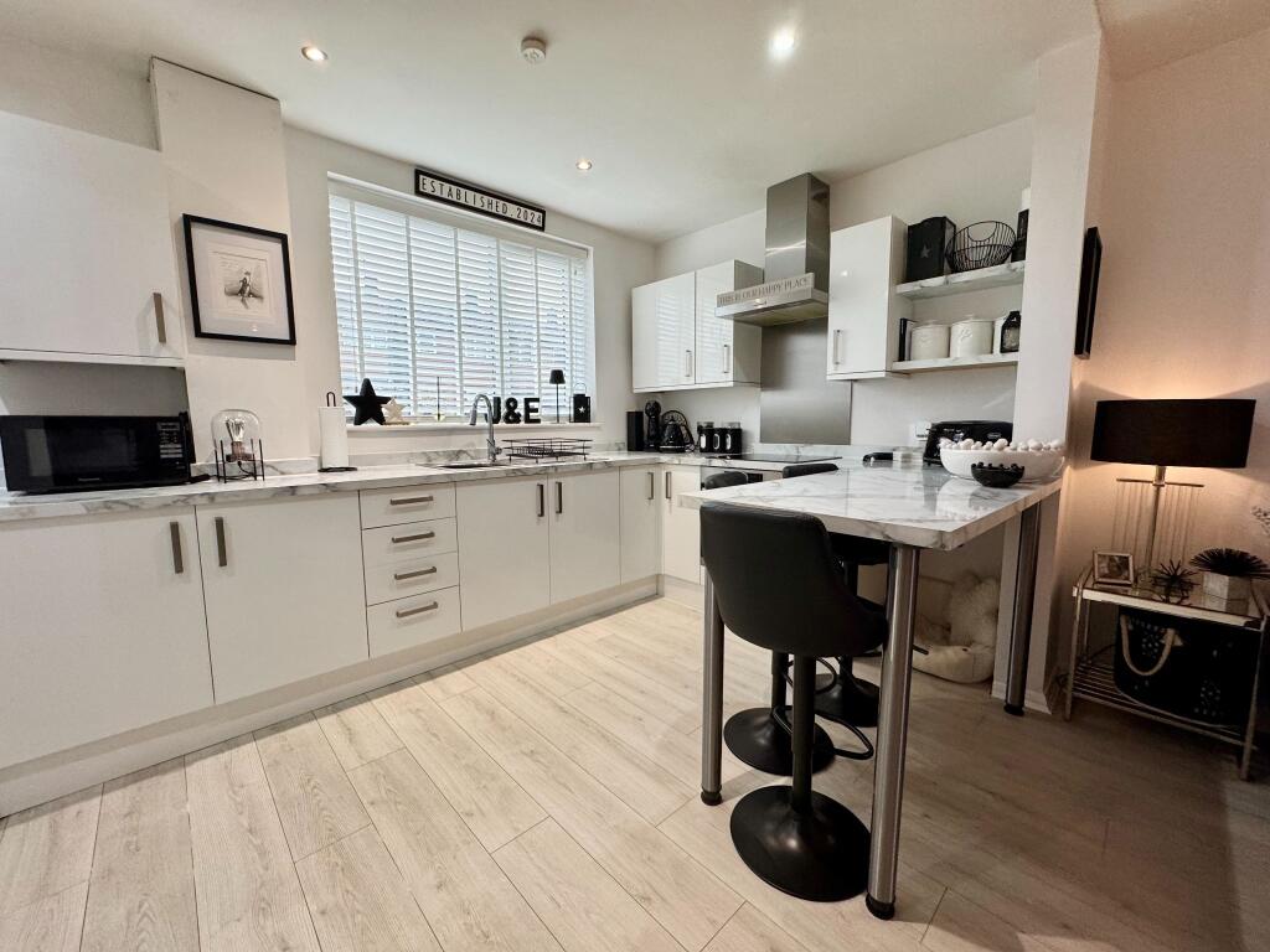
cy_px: 476
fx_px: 514
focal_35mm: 14
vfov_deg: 85.7
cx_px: 635
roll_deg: +0.8
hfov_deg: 102.1
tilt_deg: -6.1
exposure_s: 1/100
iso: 160
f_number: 2.2
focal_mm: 2.22
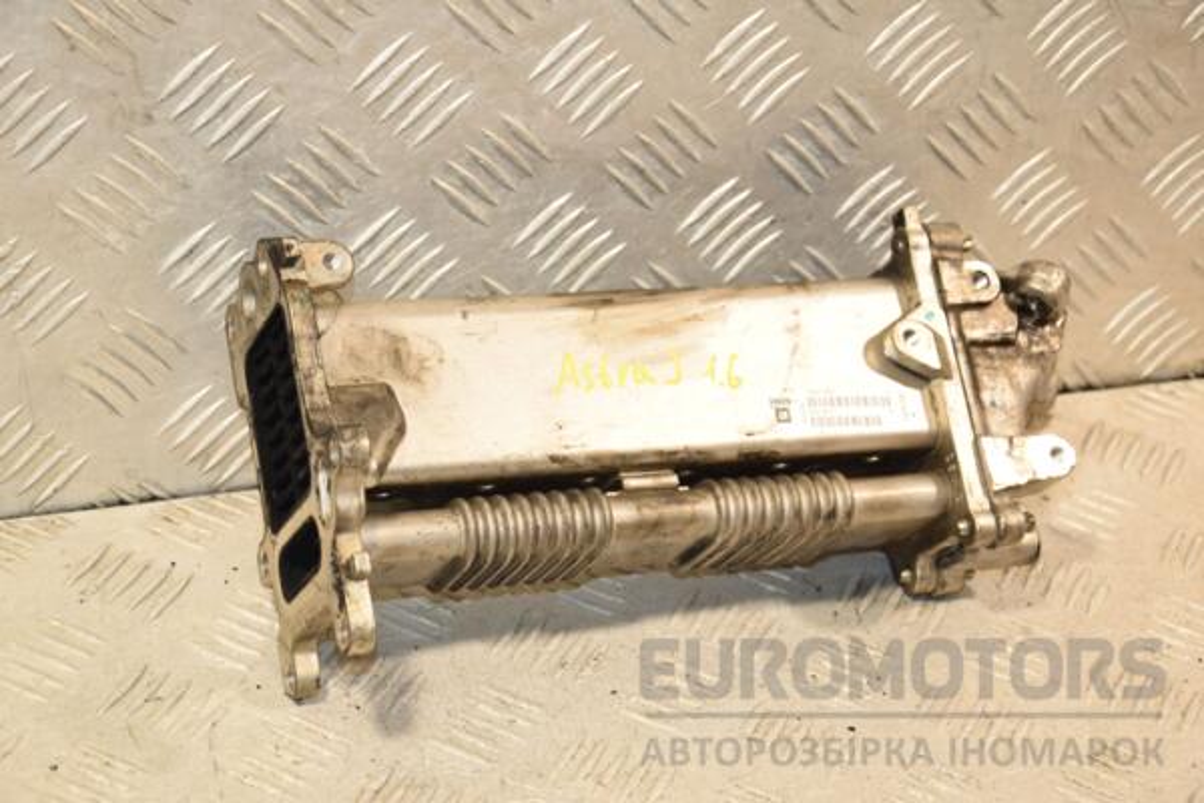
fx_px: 2608
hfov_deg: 26.0
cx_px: 602
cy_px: 402
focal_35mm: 78
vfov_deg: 17.5
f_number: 5
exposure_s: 1/200
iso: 800
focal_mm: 52
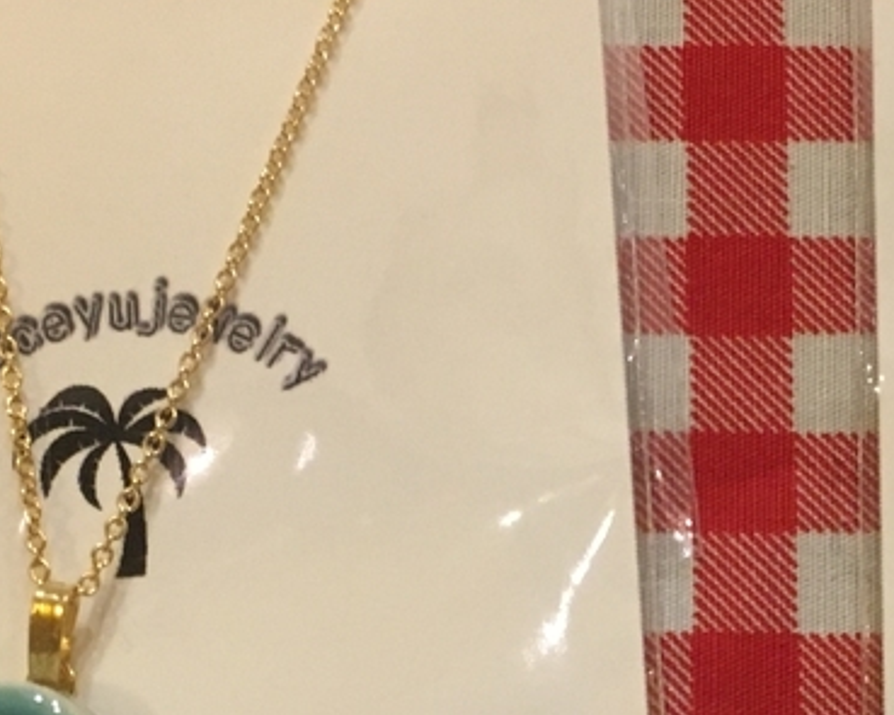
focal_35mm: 92
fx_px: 2434
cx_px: 715
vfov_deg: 16.5
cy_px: 618
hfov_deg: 20.6
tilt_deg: -79.8
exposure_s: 1/24
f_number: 2.2
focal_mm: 4.15
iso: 200
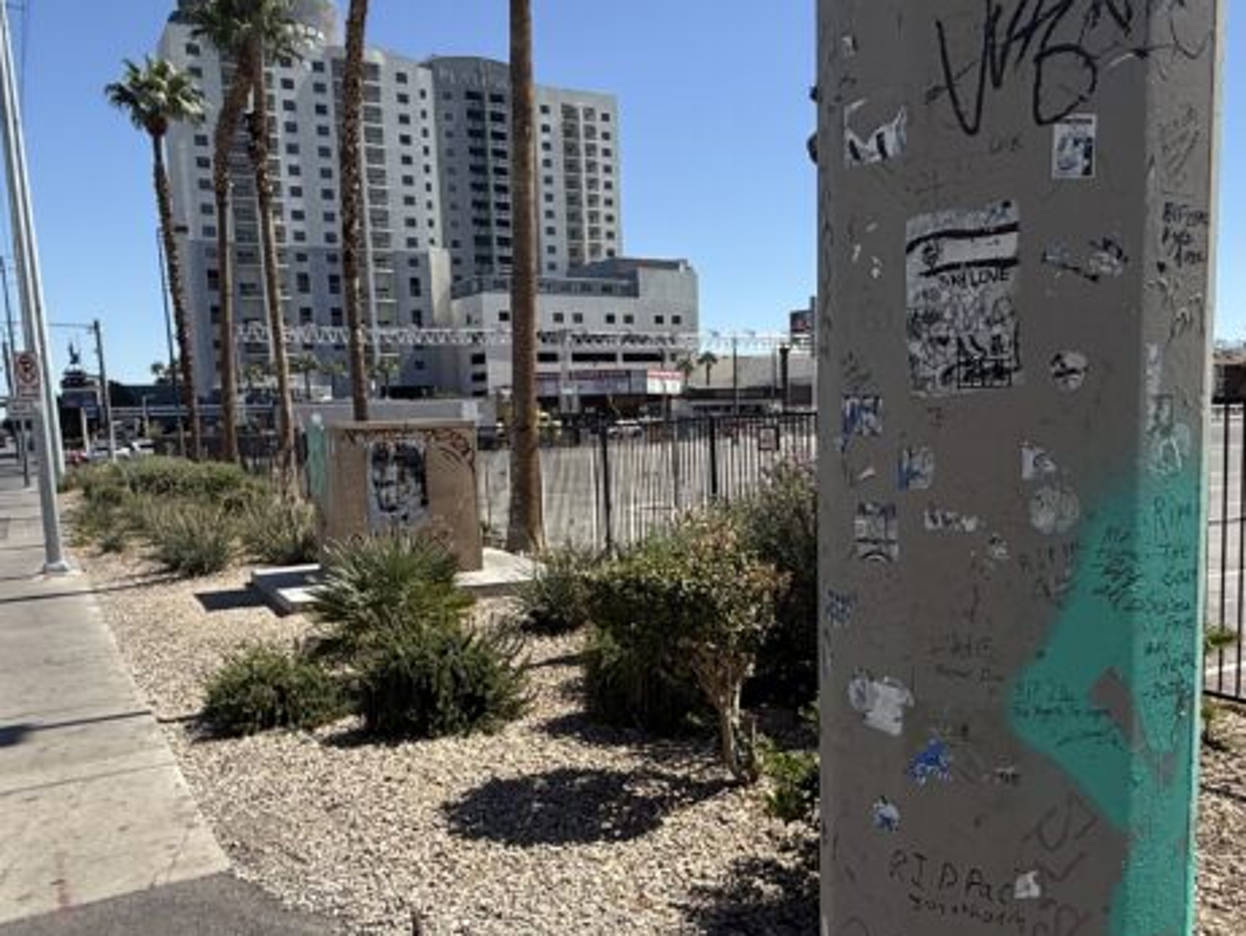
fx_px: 1116
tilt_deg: -9.0
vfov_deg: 45.1
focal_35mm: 31
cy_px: 580
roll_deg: +1.9
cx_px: 690
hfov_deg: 58.2
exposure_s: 1/1656
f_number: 2.2
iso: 50
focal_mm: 2.22
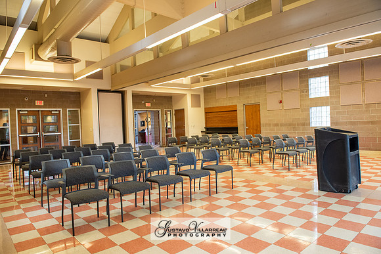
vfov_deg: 53.2
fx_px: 254
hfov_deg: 73.7
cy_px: 127
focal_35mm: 24
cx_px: 190
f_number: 5.6
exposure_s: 1/80
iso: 1600
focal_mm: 24
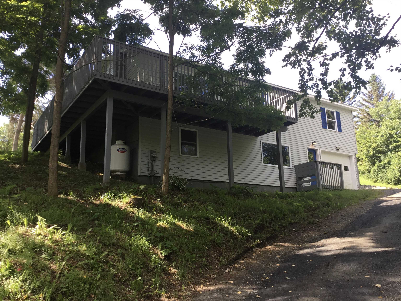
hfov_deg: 58.4
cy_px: 150
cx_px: 200
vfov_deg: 45.4
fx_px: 359
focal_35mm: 31
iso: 25
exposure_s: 1/160
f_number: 2.4
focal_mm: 3.3
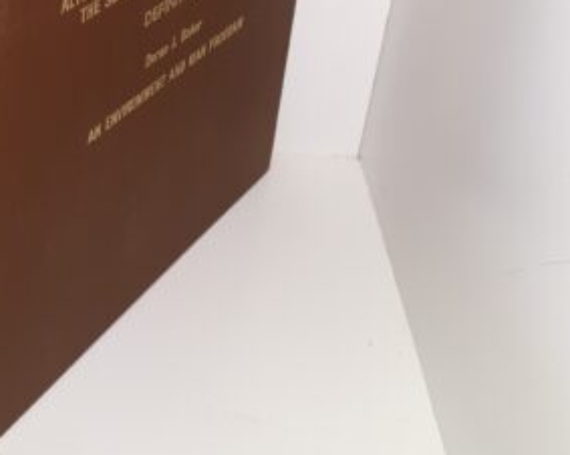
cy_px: 58
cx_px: 113
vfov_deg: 25.5
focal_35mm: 58
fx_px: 978
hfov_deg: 31.6
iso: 64
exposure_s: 1/120
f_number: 1.7
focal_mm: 3.7
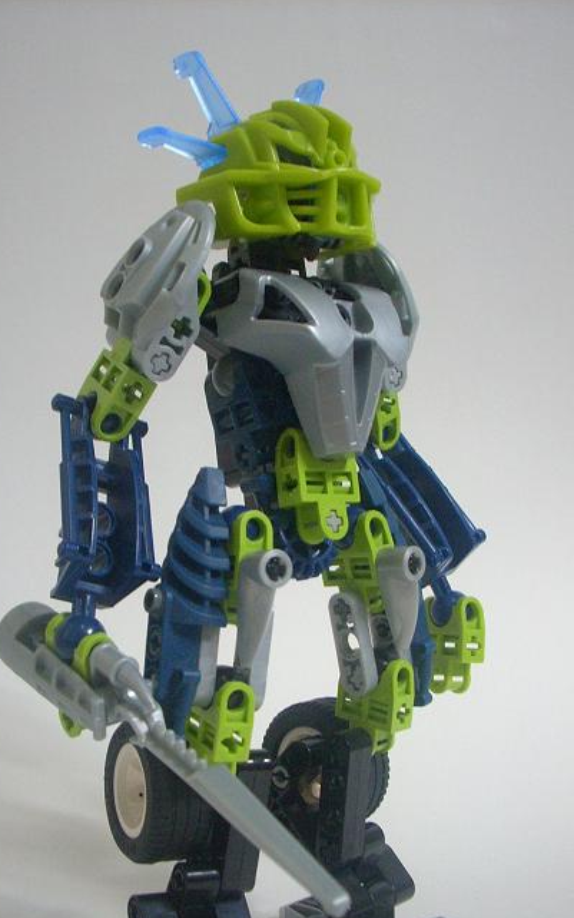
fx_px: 1176
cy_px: 544
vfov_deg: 42.5
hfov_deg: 27.4
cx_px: 276
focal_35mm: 47
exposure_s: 1/19.5
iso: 200
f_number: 2.8
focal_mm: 6.2
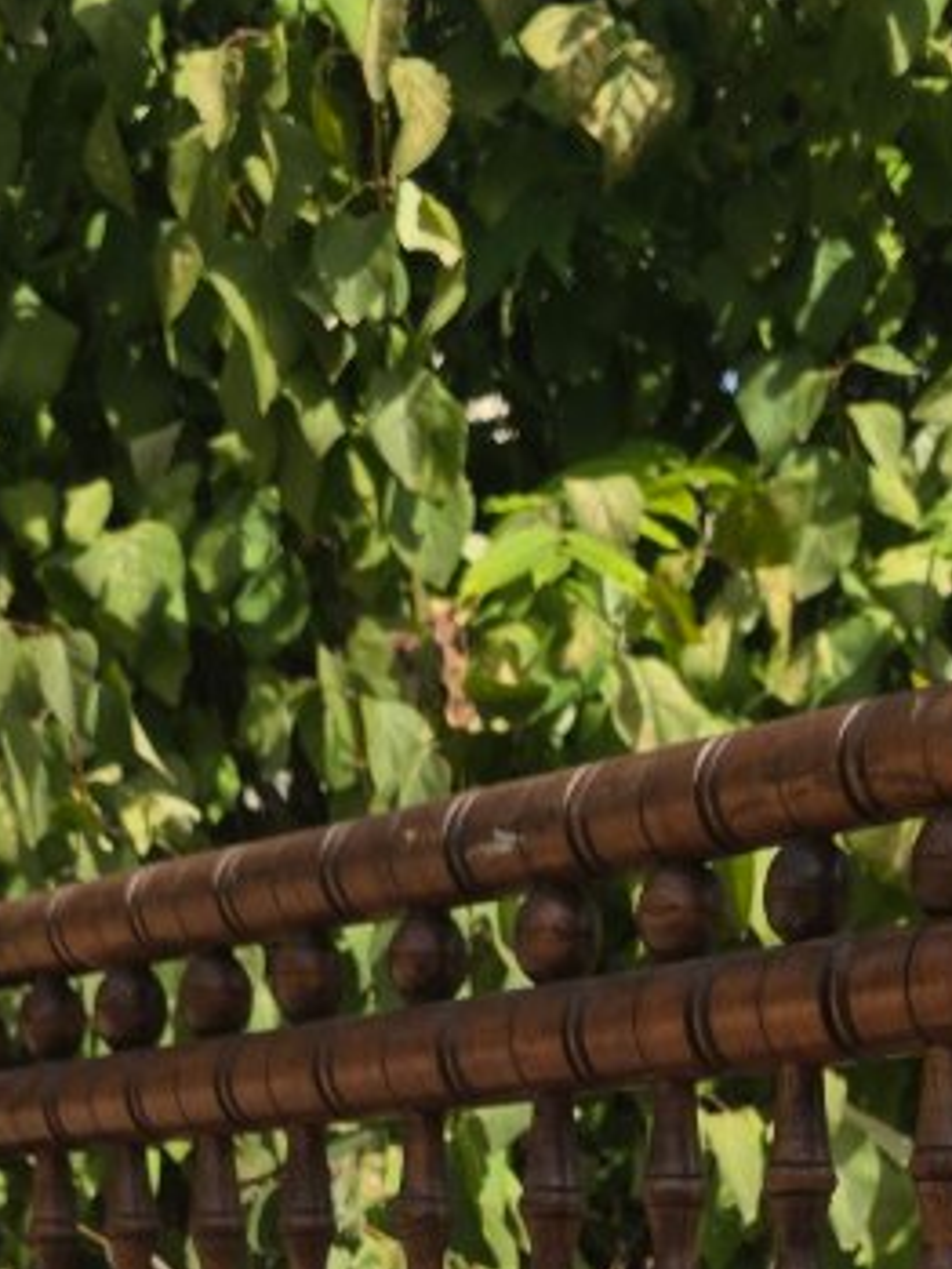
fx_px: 2895
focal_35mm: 79
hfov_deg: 18.6
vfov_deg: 21.8
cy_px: 1727
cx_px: 603
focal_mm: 6.3
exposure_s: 1/4145
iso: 80
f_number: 1.7
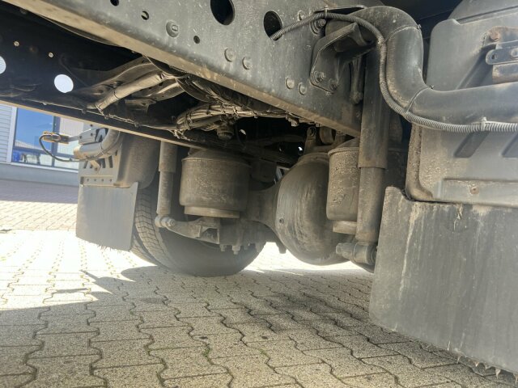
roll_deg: -4.8
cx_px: 259
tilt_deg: +1.8
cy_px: 194
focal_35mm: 26
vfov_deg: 53.1
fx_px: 389
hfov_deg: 67.3
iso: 50
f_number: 1.5
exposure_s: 1/217
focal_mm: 5.7
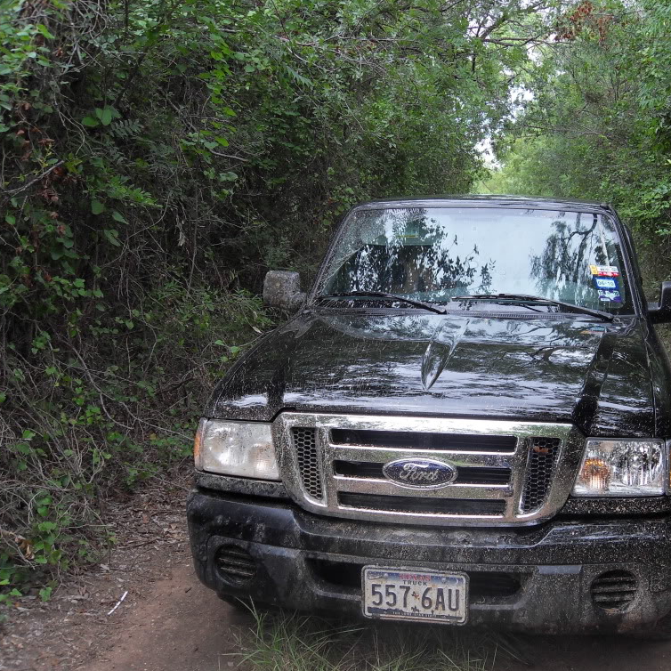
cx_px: 428
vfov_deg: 40.0
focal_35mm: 42
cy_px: 338
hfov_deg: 39.7
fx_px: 921
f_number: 3.5
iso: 80
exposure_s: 1/180
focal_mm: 6.3
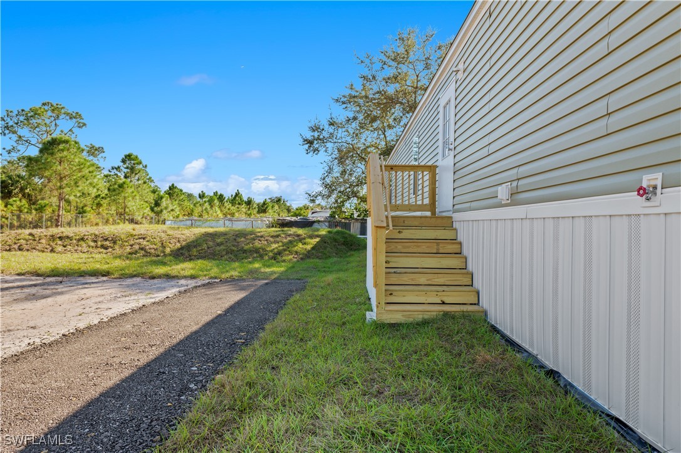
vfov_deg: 61.9
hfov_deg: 84.0
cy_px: 226
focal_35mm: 20
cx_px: 340
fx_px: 378
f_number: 8
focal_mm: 20
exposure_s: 1/250
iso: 200
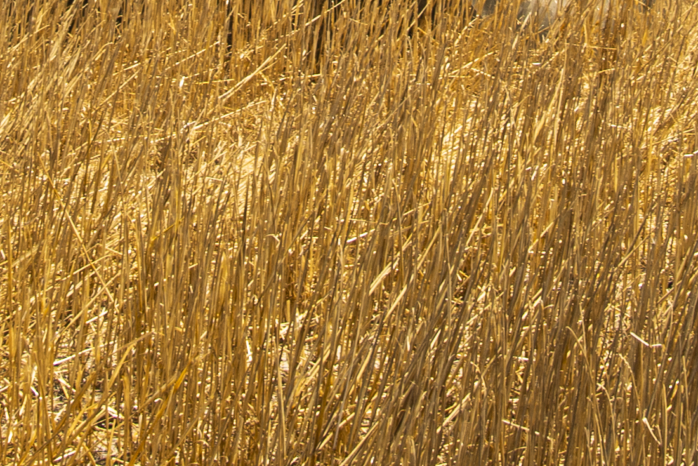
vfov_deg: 7.5
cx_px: 334
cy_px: -525
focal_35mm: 175
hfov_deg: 11.7
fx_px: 3394
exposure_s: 1/320
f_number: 9
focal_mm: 32
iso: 100
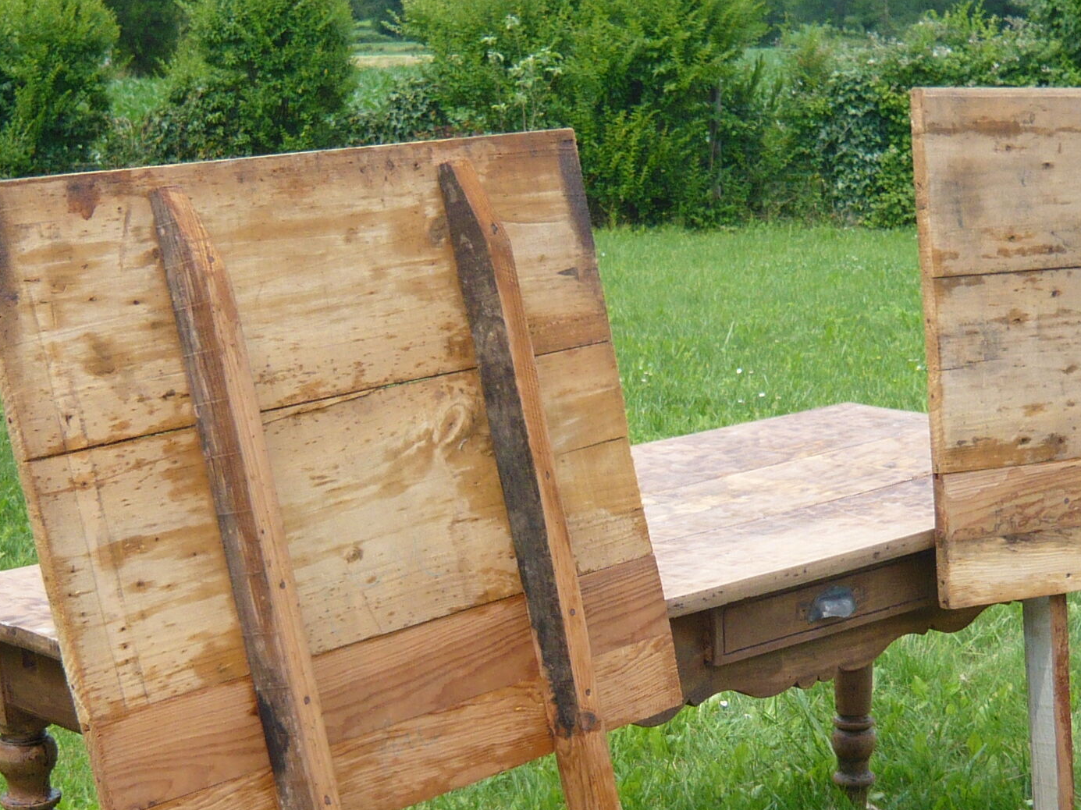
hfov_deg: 27.4
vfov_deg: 20.4
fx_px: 2217
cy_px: 663
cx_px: 600
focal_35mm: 71
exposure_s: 1/500
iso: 100
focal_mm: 5.2
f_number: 3
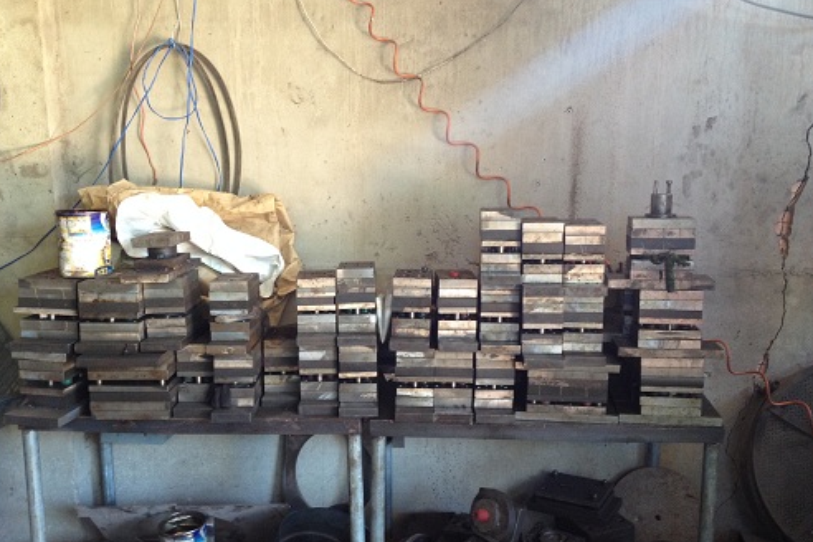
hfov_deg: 51.9
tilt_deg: -12.5
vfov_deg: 35.9
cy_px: 278
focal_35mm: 37
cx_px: 405
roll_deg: -0.7
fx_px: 836
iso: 125
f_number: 2.4
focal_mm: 4.28
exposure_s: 1/20
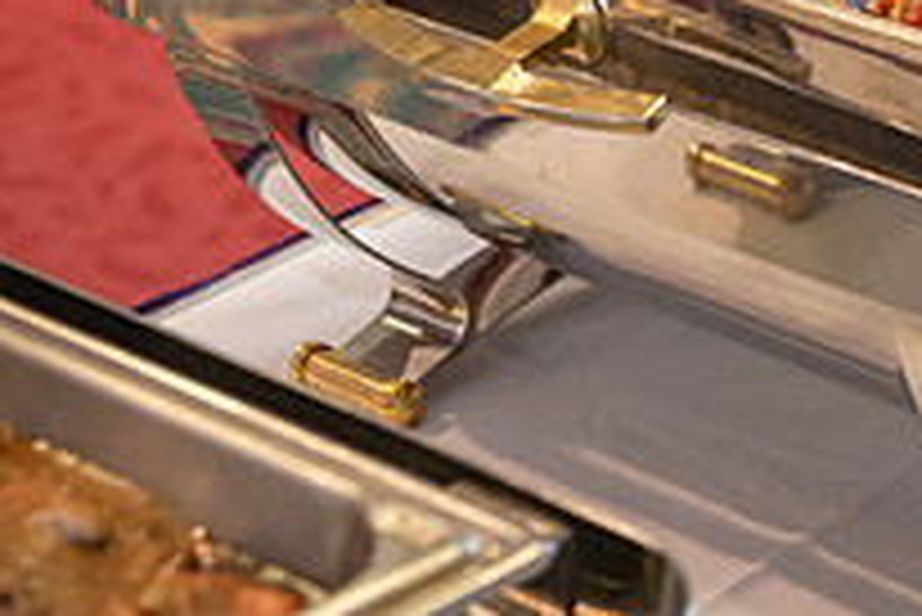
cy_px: 61
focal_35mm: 147
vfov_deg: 9.3
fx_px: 3767
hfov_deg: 13.7
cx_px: 1012
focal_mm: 52
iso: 500
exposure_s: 1/80
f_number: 3.5
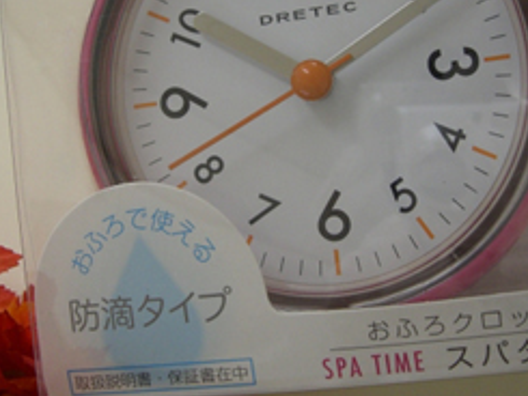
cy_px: 93
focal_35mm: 62
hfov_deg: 31.2
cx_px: 293
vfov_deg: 23.4
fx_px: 946
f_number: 2.7
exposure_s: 1/100
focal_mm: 6.2
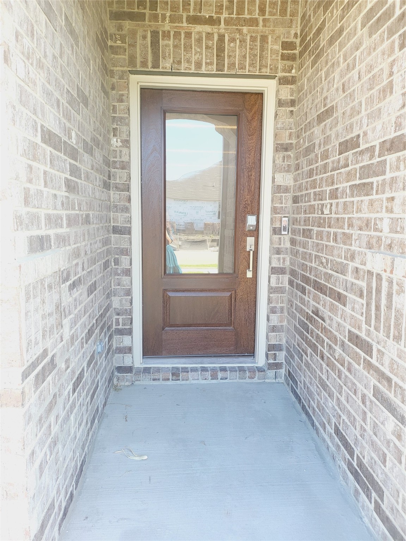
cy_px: 270
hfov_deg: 56.8
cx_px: 203
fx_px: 375
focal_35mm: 24
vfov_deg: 71.6
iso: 40
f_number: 1.8
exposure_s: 1/143
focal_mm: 5
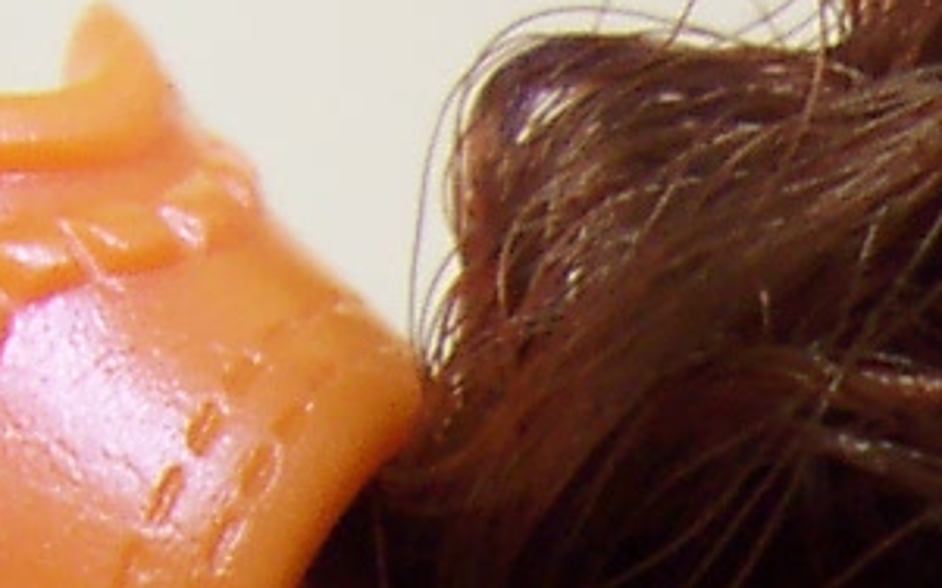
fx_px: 5544
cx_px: 1728
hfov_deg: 9.2
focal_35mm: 216
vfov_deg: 5.8
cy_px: 1382
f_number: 2.8
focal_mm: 5.6
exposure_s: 1/30
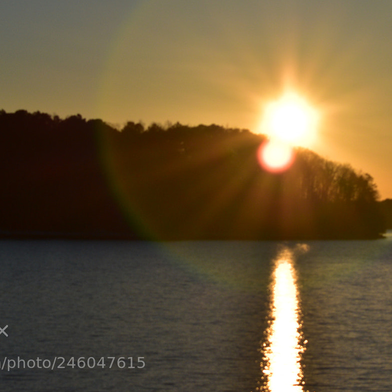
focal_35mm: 143
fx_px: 1830
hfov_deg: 12.2
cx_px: 284
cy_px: 136
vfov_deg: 12.2
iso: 200
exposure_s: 1/1600
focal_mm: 55
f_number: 10
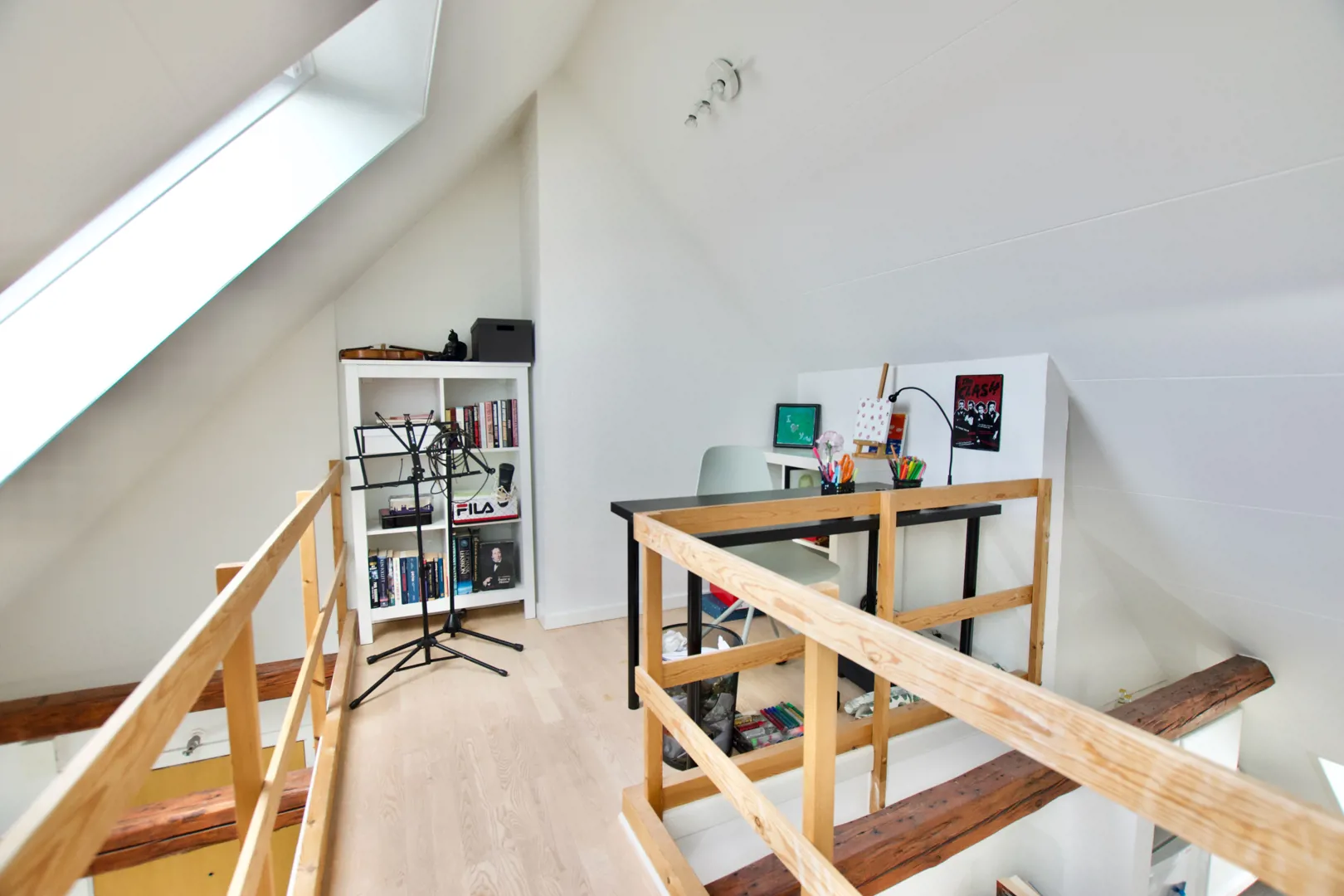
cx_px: 672
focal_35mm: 15
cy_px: 448
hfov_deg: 100.4
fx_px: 560
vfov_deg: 77.3
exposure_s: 1/100
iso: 800
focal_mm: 10
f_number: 5.6
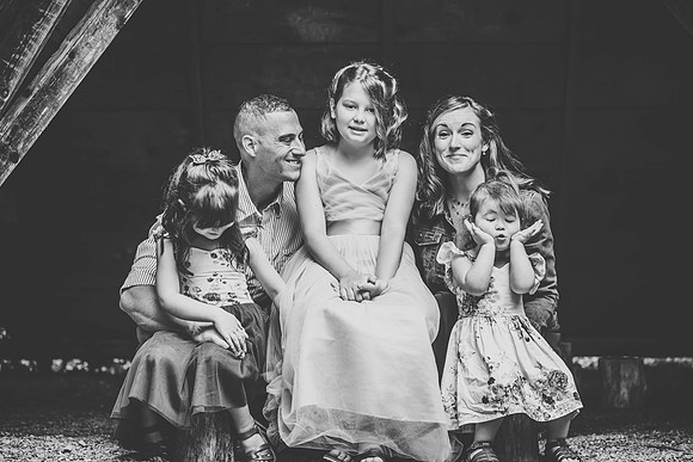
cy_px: 231
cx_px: 346
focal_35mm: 86
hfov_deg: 23.6
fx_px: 1656
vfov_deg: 15.9
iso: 640
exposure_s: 1/800
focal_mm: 86
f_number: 2.8
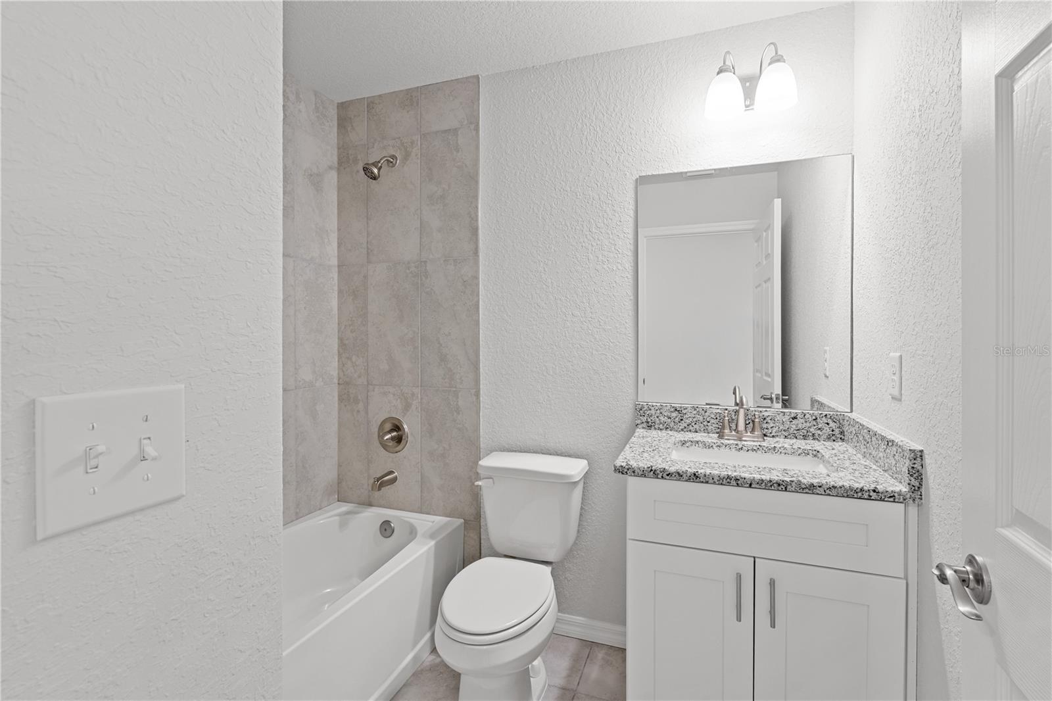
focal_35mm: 16
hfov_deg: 96.7
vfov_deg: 73.7
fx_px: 467
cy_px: 350
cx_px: 526
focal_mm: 16
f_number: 9
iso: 250
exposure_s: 1/1.67
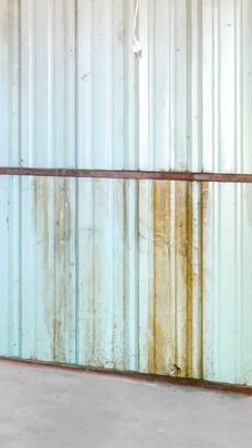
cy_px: 219
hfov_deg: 16.8
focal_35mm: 64
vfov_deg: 32.8
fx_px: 760
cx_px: -142
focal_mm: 14
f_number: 6.3
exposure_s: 1.6
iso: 400
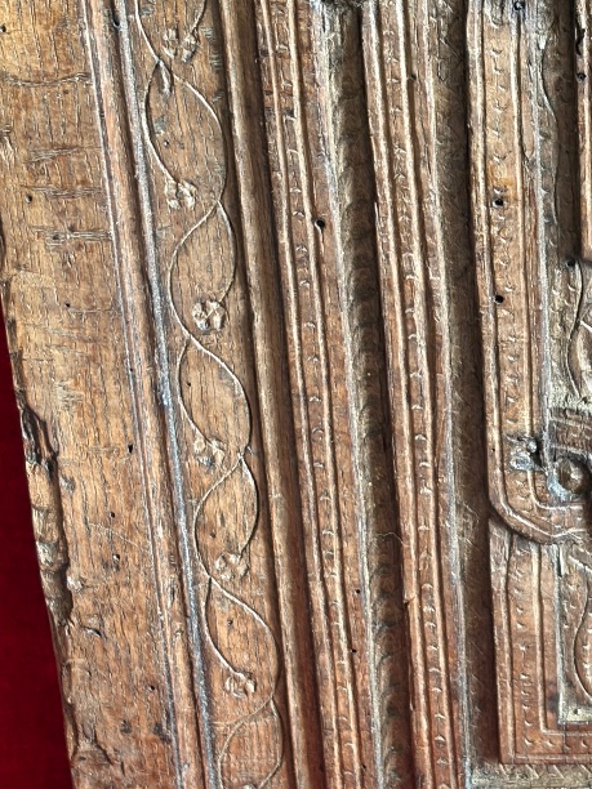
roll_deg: +3.5
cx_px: 466
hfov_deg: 14.4
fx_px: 2326
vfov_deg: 19.1
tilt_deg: -37.9
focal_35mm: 102
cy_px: 173
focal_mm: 5.96
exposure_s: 1/55
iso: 160
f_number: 1.6
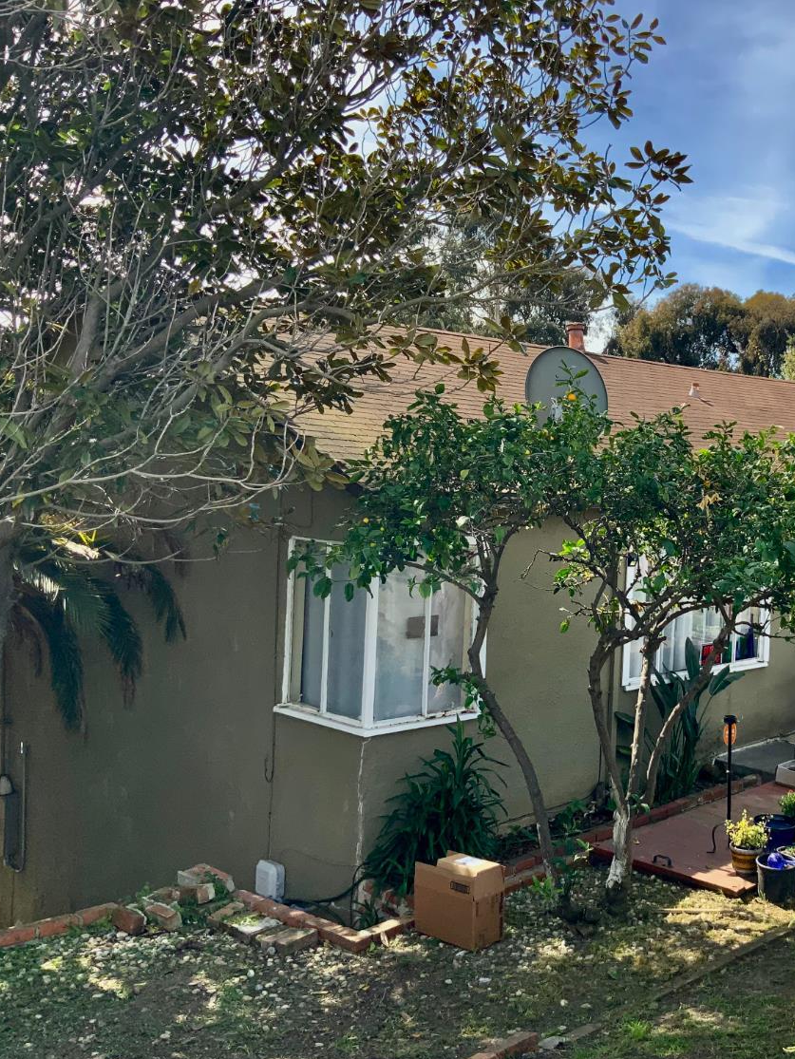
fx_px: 1194
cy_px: 533
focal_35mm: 39
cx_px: 667
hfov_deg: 35.3
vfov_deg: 47.8
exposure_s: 1/944
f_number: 1.8
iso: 16
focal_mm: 3
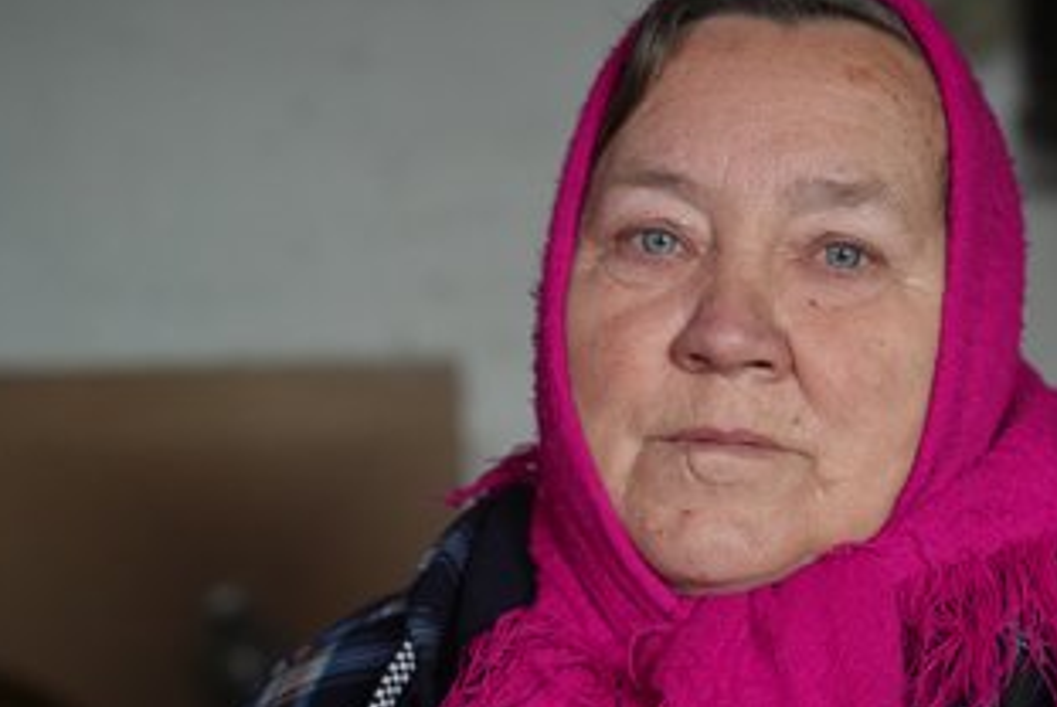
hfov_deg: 22.6
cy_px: 365
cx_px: 636
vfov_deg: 15.2
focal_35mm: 90
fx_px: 2645
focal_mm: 70
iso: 8000
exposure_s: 1/160
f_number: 4
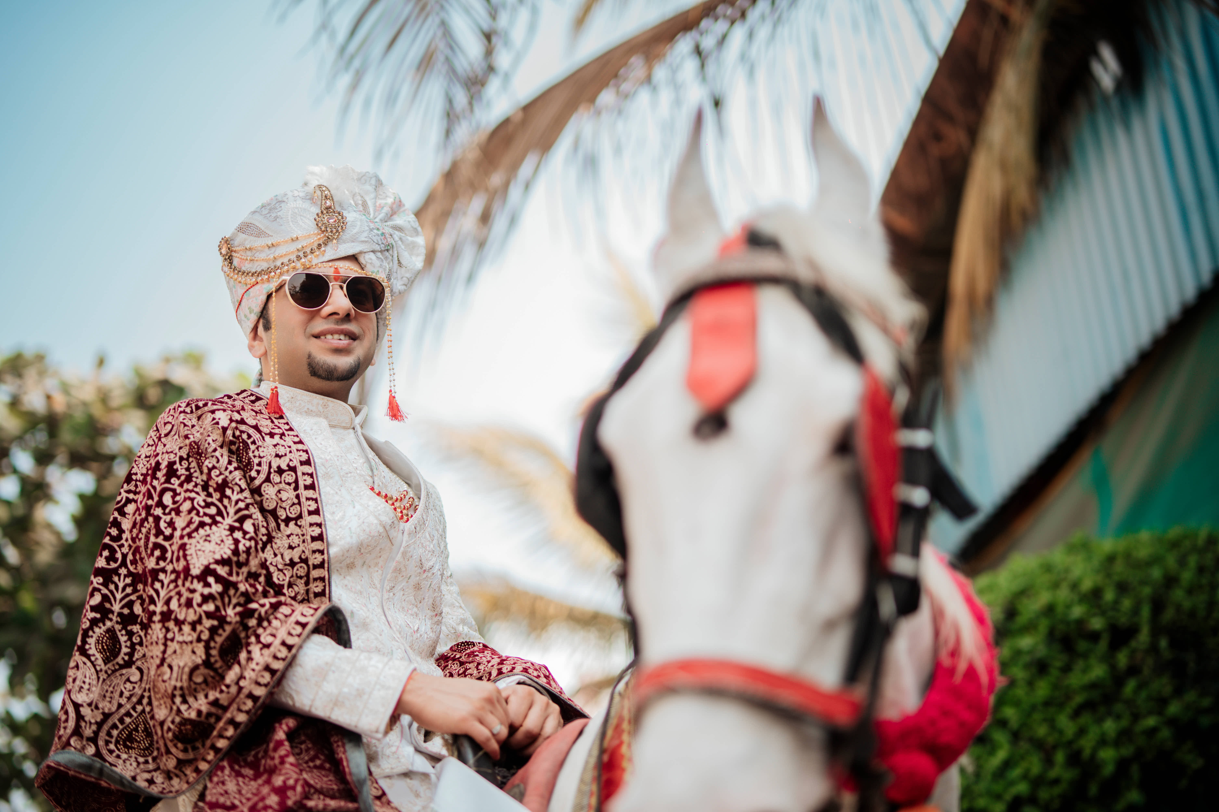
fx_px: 1693
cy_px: 406
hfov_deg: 39.6
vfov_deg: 27.0
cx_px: 610
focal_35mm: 50
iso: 125
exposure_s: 1/2000
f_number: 1.4
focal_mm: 50
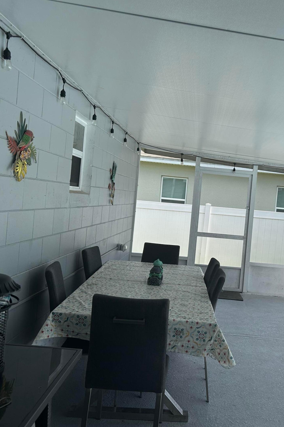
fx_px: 438
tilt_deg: -0.8
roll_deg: -5.9
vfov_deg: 51.9
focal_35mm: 37
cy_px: 210
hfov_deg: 34.7
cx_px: 230
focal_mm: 5.7
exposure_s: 1/1344
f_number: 1.5
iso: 50
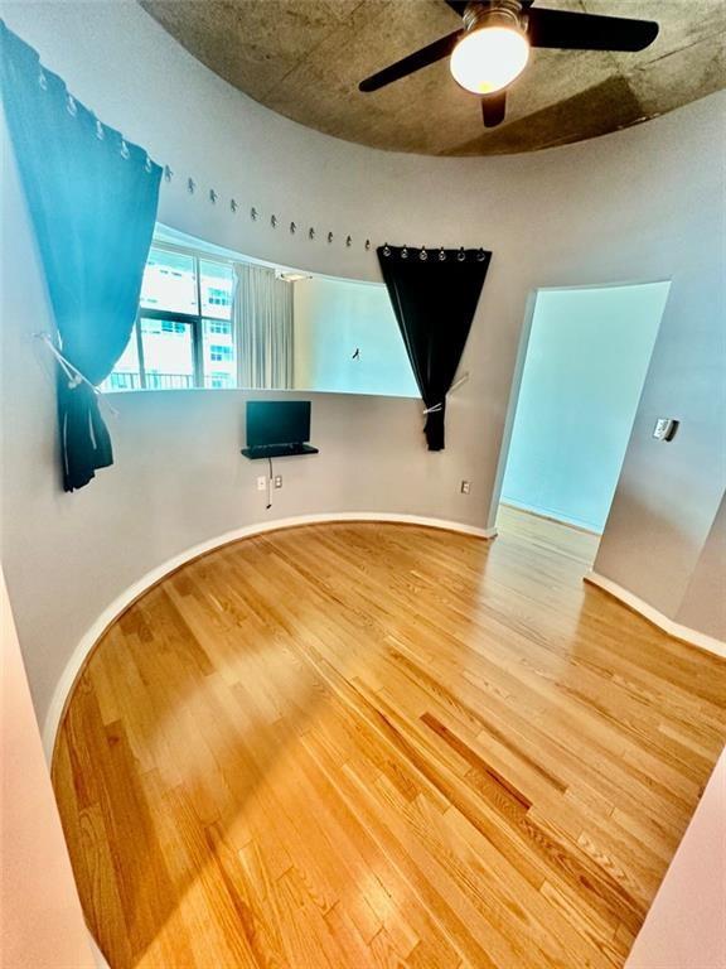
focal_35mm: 14
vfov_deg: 102.1
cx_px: 363
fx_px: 391
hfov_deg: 85.7
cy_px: 484
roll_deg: -4.6
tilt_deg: -14.7
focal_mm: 2.22
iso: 320
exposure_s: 1/60
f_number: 2.2
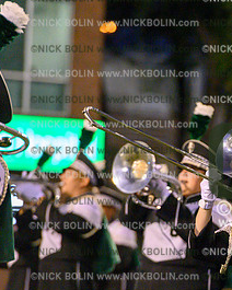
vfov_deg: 4.7
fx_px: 3528
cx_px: 286
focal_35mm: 411
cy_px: 176
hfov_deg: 3.8
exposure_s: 1/1000
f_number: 4
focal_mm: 200
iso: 10000
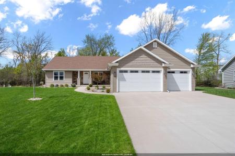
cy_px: 78
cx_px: 118
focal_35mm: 19
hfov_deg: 86.9
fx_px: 124
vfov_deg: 64.6
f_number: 11
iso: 640
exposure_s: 1/500
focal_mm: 19
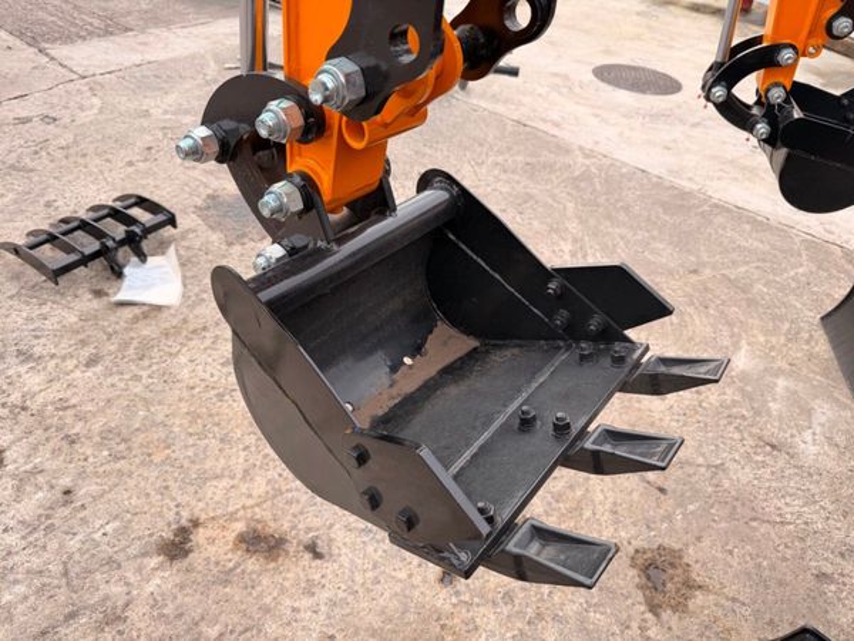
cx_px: 427
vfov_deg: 56.8
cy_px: 320
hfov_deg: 71.6
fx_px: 592
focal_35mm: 24
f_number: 1.78
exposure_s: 1/1156
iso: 100
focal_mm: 6.76
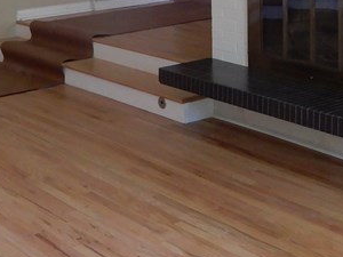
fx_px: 813
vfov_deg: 17.0
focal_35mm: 82
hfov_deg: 23.8
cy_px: -69
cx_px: 130
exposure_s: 1/30
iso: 320
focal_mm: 4.3
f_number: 3.4
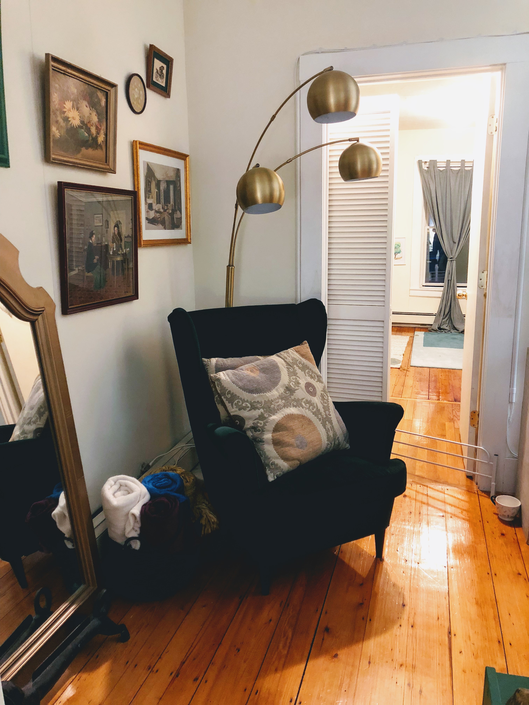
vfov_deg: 63.4
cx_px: 264
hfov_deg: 49.7
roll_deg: +0.7
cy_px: 352
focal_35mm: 28
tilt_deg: -11.3
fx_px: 571
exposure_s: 1/5
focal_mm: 3.99
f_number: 1.8
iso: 100
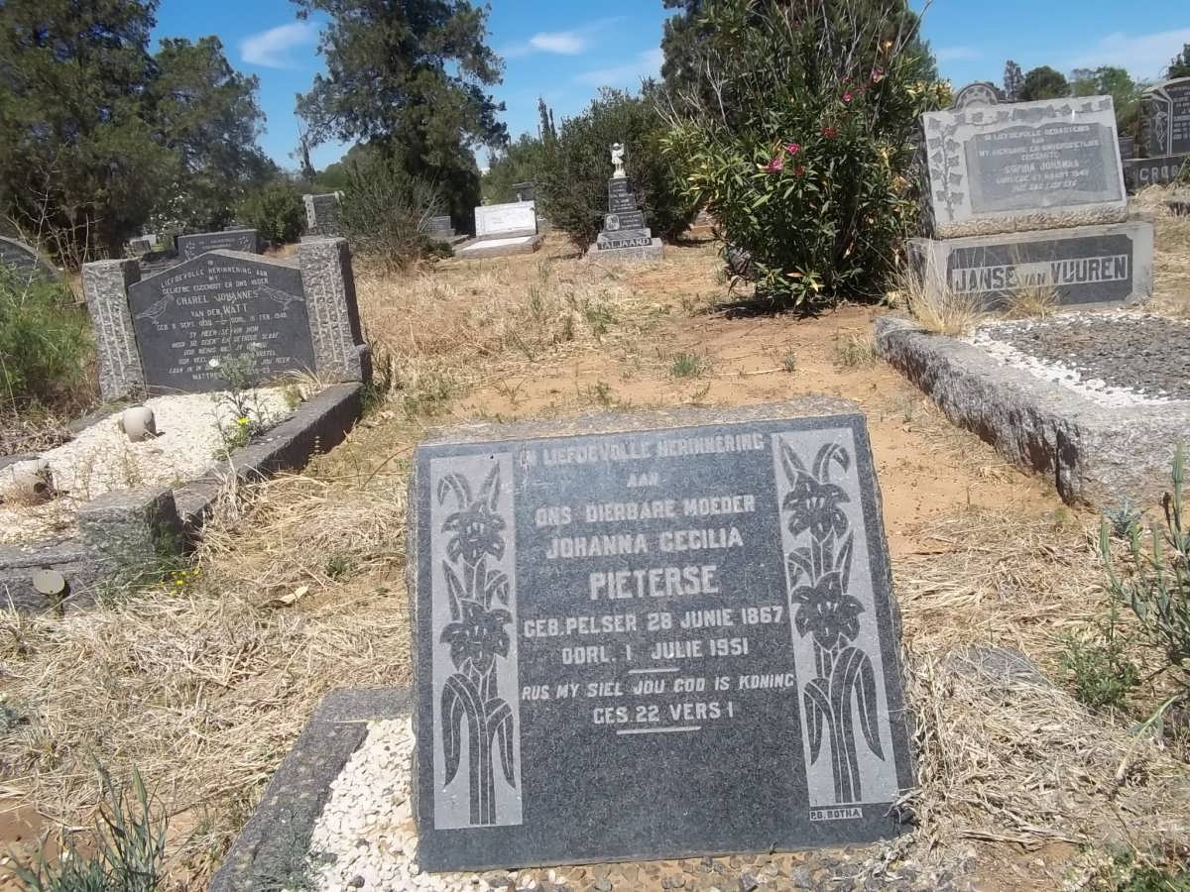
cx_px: 595
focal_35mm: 32
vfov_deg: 44.2
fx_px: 1100
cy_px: 446
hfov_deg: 56.8
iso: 80
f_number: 5.5
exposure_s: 1/640
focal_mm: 5.7
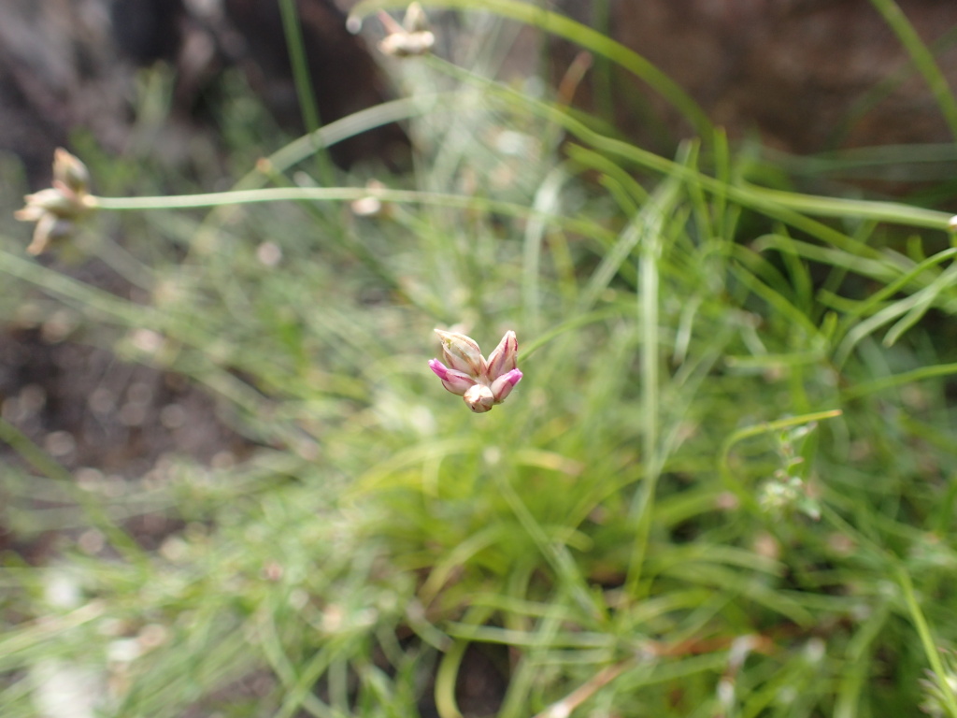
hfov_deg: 60.0
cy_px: 359
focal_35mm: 30
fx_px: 829
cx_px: 478
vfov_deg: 46.8
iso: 100
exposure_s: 1/200
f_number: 2.3
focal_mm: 5.5
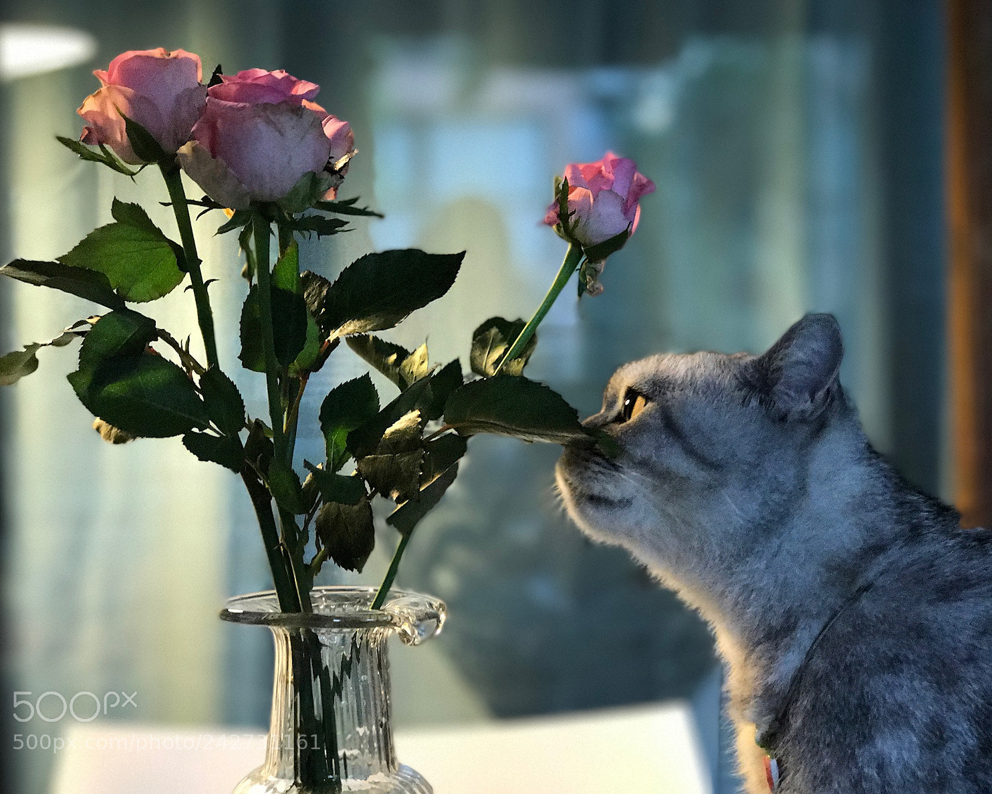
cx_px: 506
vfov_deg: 25.4
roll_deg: -1.2
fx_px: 1761
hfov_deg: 31.5
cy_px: 393
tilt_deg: -0.3
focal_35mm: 60
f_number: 2.8
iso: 400
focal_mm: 6.6
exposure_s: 1/50
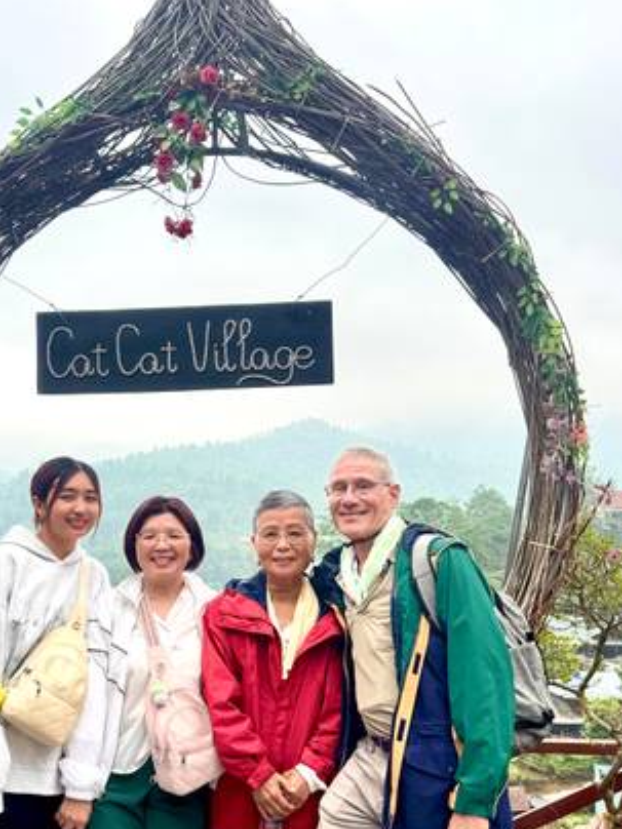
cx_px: 160
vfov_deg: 48.2
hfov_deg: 36.9
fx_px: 910
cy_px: 550
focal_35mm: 38
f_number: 1.78
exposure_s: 1/756
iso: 80
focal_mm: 6.76
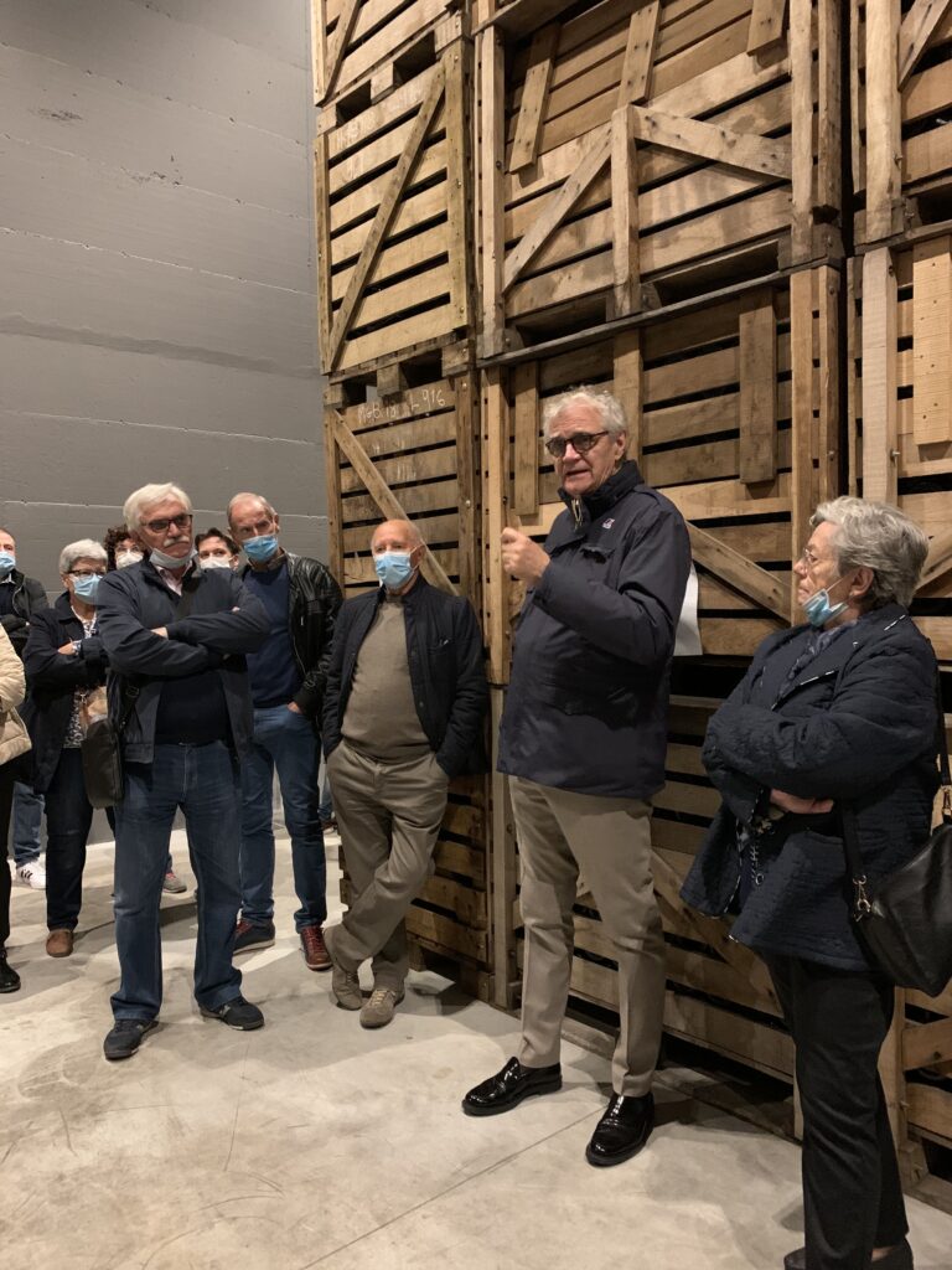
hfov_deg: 53.1
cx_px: 476
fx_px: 953
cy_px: 635
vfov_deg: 67.3
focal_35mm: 26
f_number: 1.8
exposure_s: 1/20
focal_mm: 4.25
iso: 640
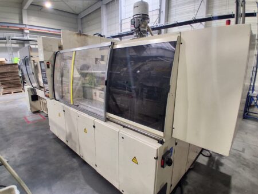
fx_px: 127
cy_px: 97
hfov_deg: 91.0
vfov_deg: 74.8
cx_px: 129
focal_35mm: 17
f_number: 2.2
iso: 200
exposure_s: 1/50
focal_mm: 1.4
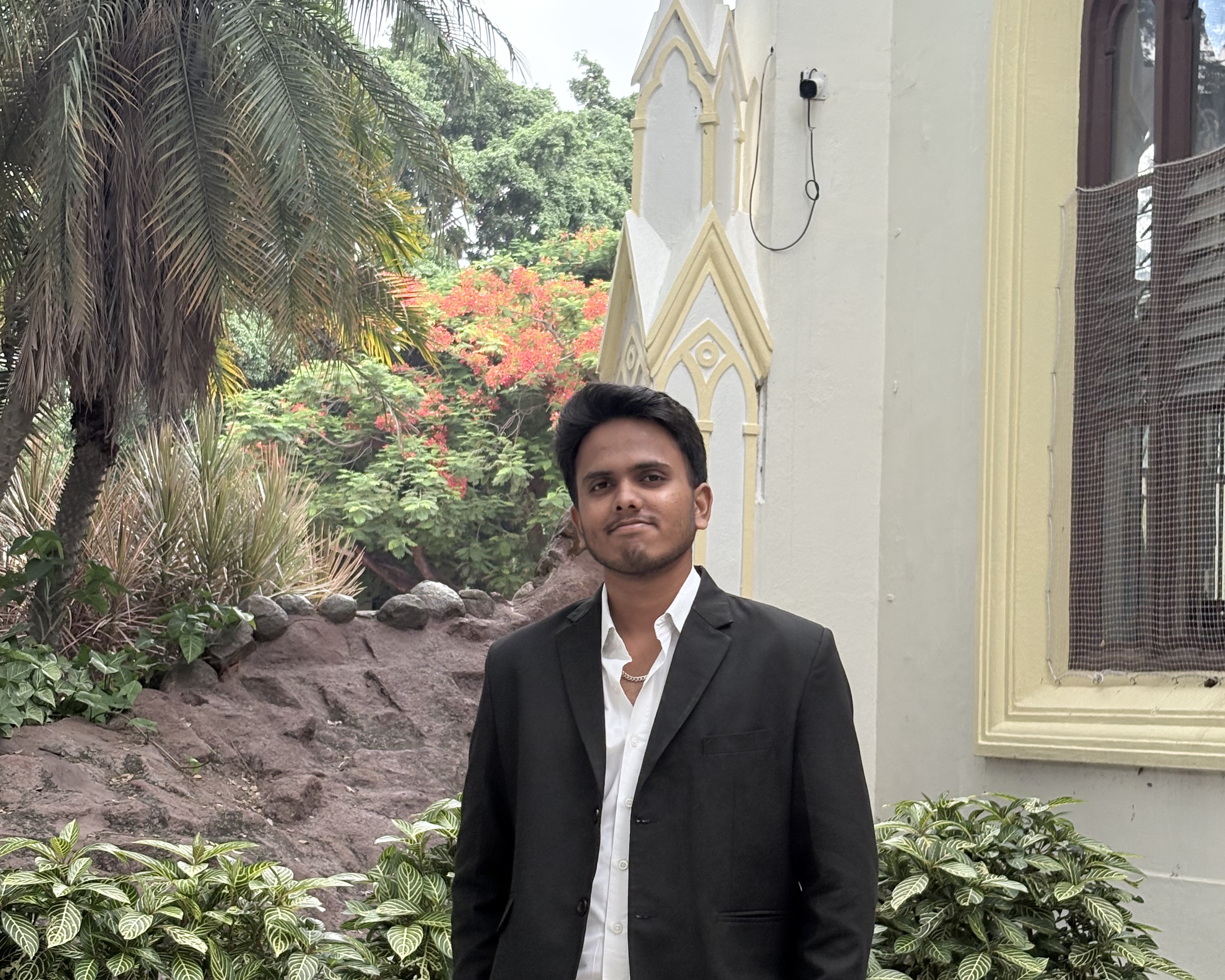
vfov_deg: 22.5
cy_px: 584
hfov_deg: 27.9
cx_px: 611
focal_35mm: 68
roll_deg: -1.7
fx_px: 2465
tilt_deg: +2.9
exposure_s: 1/194
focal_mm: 5.96
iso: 100
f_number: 1.6
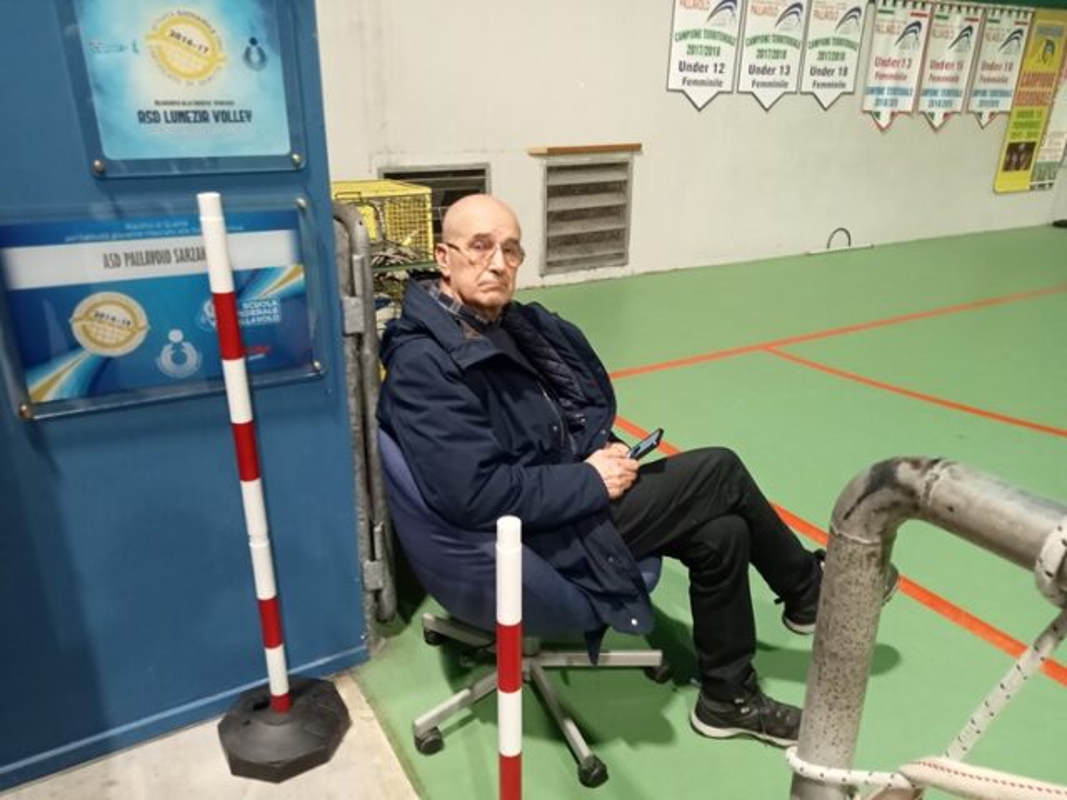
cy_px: 400
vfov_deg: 49.7
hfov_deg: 63.4
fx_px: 863
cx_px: 534
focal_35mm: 28
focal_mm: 3.46
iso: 546
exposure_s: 1/33.3
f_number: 2.2
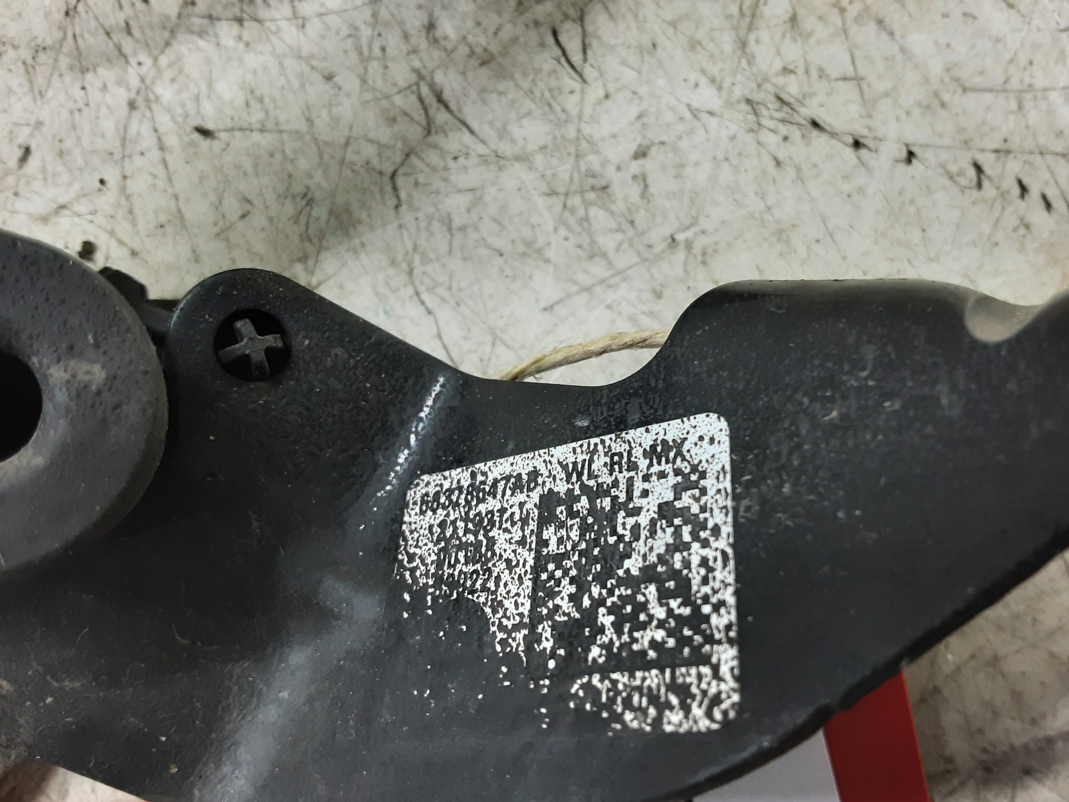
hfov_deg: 65.3
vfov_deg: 51.4
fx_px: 834
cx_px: 534
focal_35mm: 27
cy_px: 401
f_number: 1.9
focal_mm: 2.91
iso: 160
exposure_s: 1/50
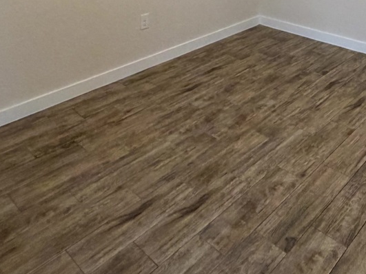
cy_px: -86
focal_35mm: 38
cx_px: 281
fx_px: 402
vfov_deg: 29.8
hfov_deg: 46.9
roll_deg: +0.5
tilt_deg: -2.1
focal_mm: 2.22
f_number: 2.2
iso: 250
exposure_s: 1/120
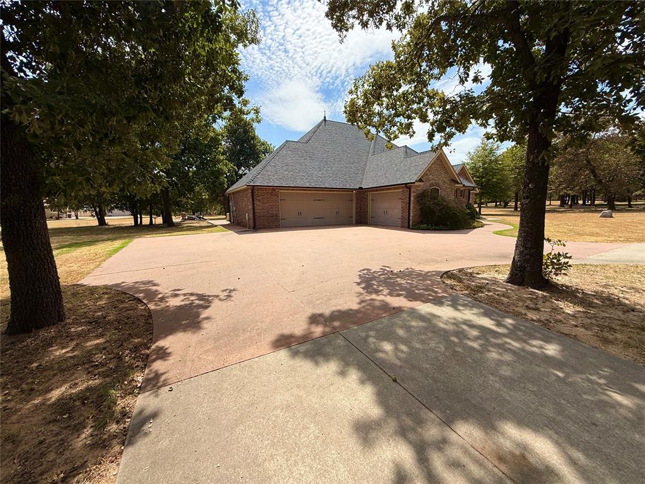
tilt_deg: -7.6
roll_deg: +0.5
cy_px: 242
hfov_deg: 102.1
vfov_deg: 85.7
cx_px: 322
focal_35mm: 14
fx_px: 261
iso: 50
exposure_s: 1/2320
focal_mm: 2.22
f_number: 2.2
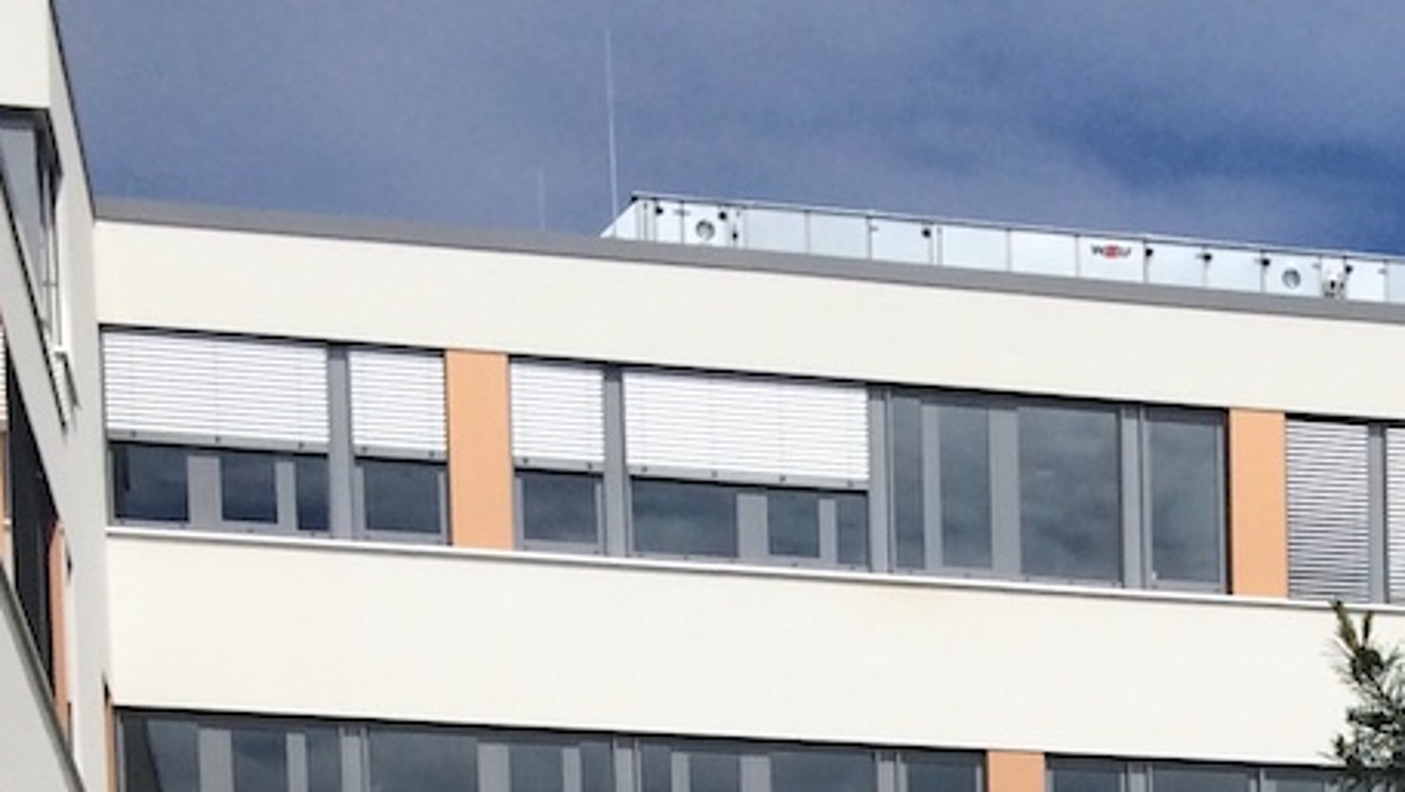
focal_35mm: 97
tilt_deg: -5.2
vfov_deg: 10.9
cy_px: 1775
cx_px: 1340
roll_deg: +0.7
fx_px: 3615
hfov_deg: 21.4
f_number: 2.2
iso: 32
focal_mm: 4.15
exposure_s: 1/6849
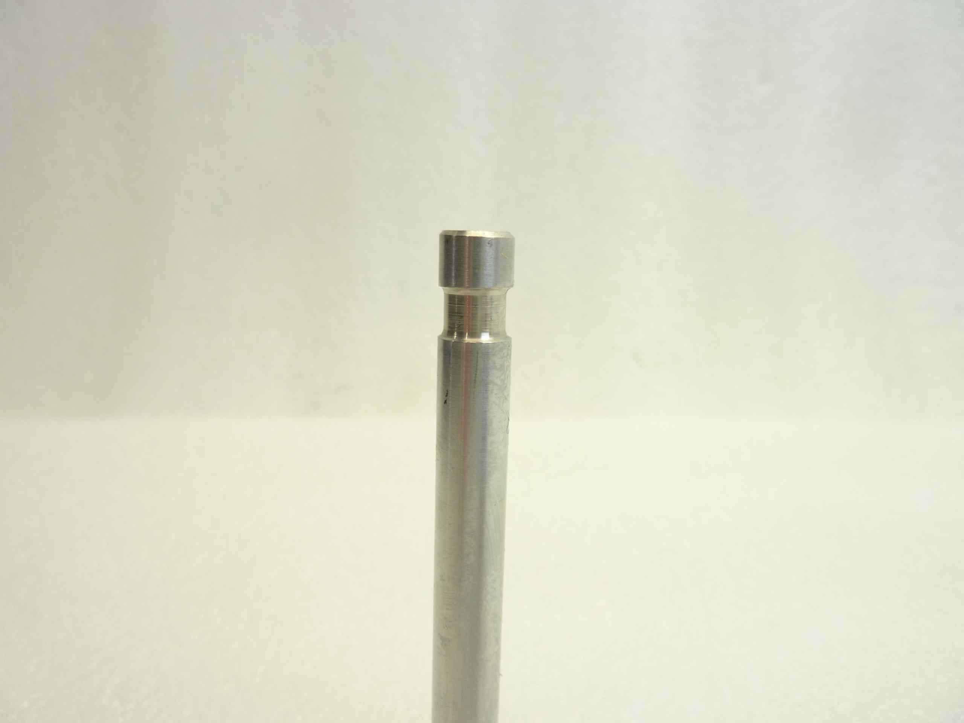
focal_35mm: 25
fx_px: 696
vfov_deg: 54.9
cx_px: 482
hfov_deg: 69.4
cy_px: 362
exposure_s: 1/25
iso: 80
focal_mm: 4.1
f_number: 3.3
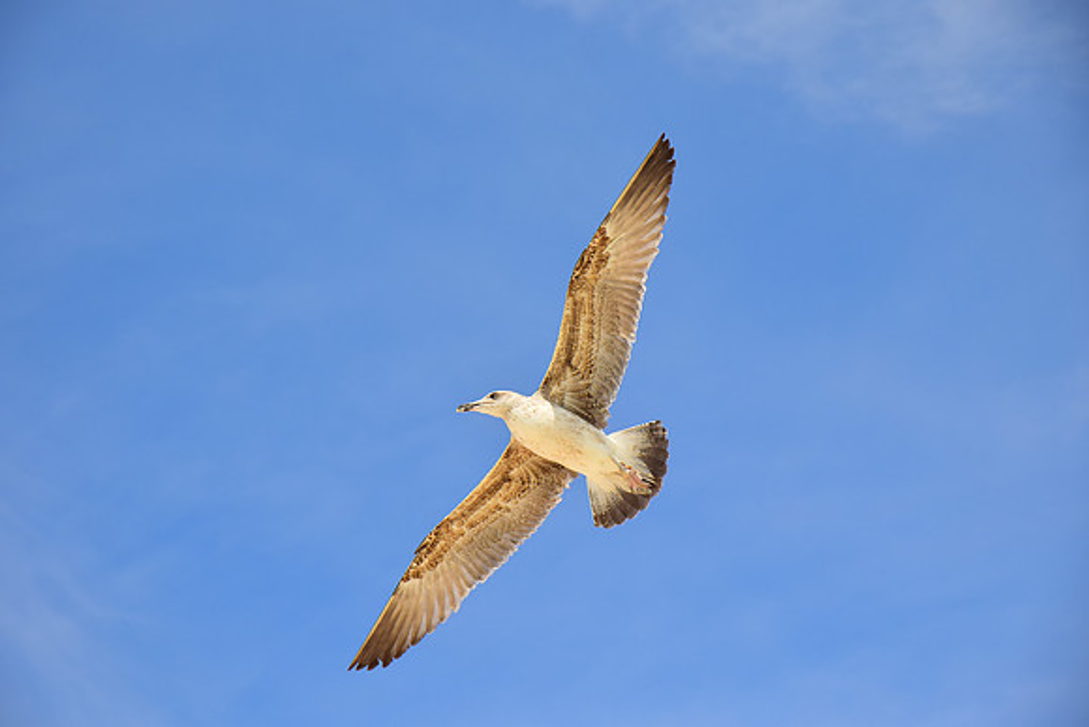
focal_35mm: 105
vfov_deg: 13.0
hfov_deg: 19.5
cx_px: 544
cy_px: 364
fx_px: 3177
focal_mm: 70
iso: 100
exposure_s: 1/2000
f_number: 5.6
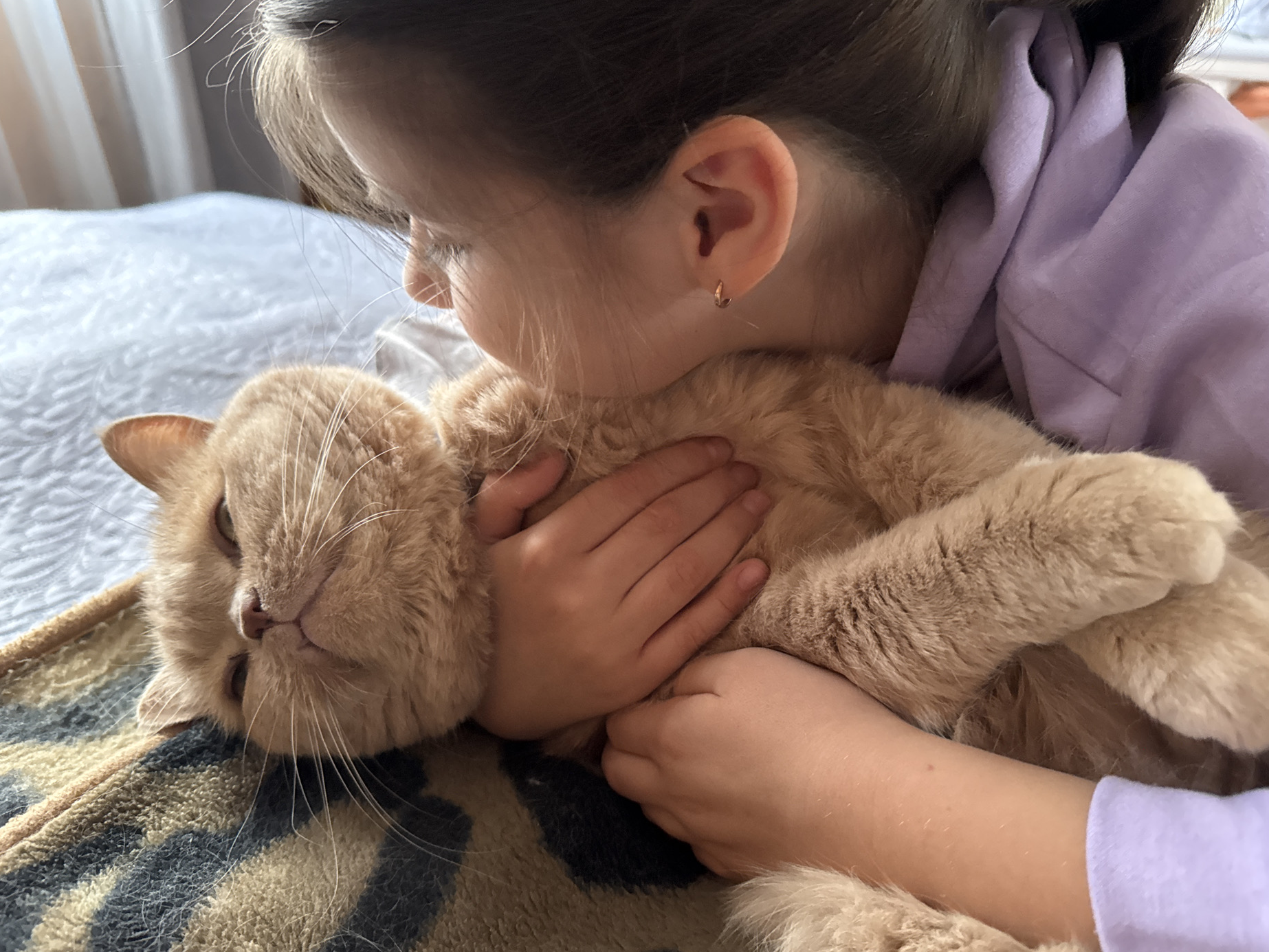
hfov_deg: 67.3
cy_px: 459
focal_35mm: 26
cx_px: 652
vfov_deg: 53.1
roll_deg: +0.9
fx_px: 953
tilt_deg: -32.4
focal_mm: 6.76
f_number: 1.78
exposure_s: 1/45
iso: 800
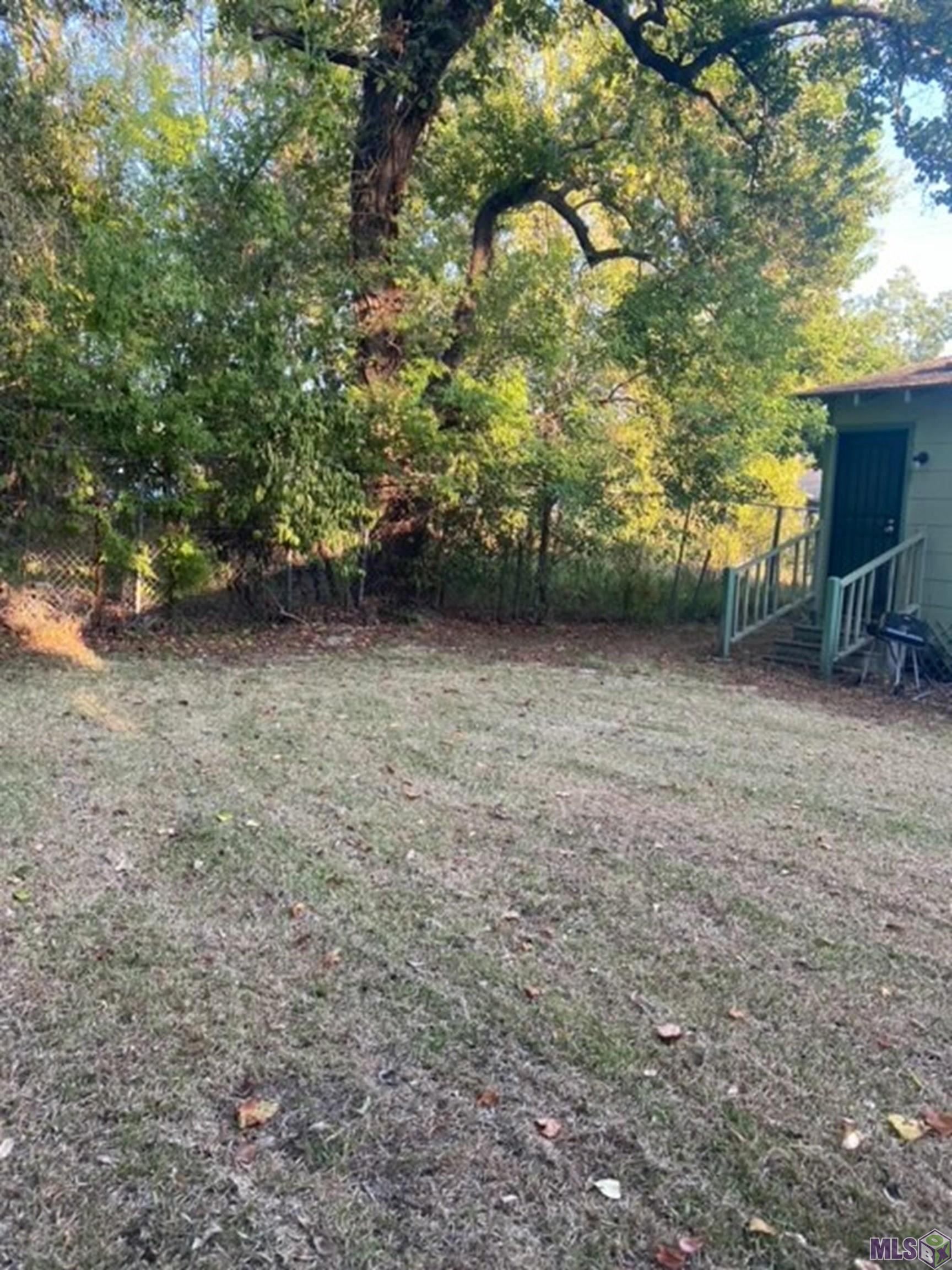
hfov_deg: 53.1
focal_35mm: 26
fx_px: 953
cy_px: 635
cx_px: 476
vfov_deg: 67.3
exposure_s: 1/122
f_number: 1.8
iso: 50
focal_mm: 4.25
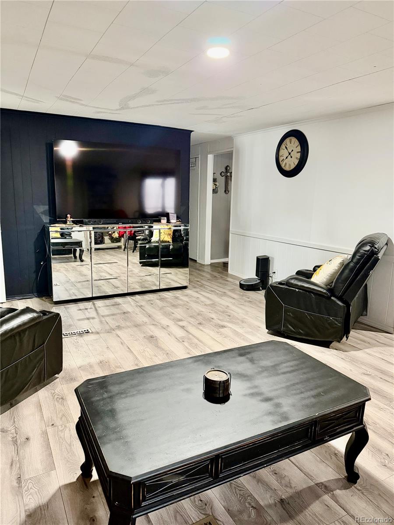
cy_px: 262
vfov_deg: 71.6
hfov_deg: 56.8
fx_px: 364
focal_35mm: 24
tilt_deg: -11.7
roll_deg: -1.7
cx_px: 197
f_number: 1.78
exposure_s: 1/40
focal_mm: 6.76
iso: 640
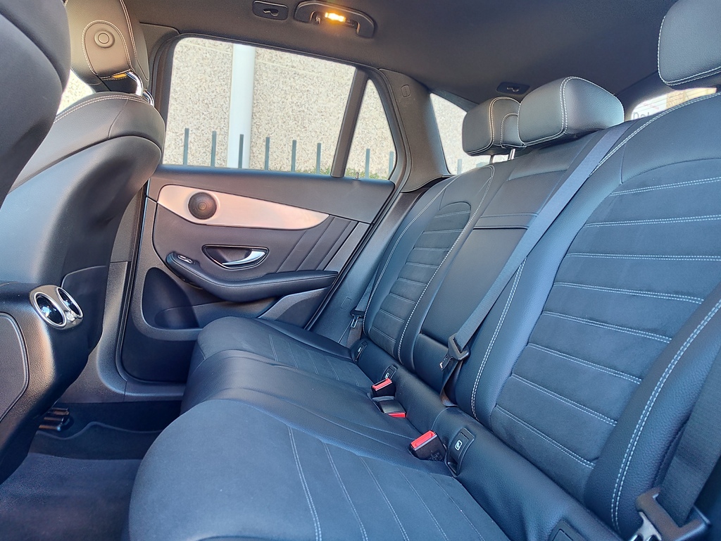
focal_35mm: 25
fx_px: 521
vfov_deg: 54.9
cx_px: 360
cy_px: 270
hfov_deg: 69.4
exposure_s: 1/50
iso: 247
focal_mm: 5.95
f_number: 1.89
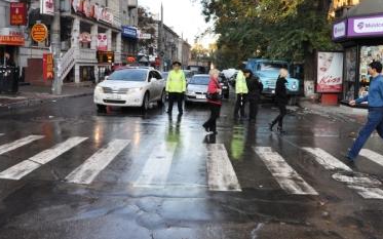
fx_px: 344
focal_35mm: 33
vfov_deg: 38.0
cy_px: 87
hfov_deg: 58.0
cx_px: 173
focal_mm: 18
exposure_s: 1/125
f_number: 5.6
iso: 400
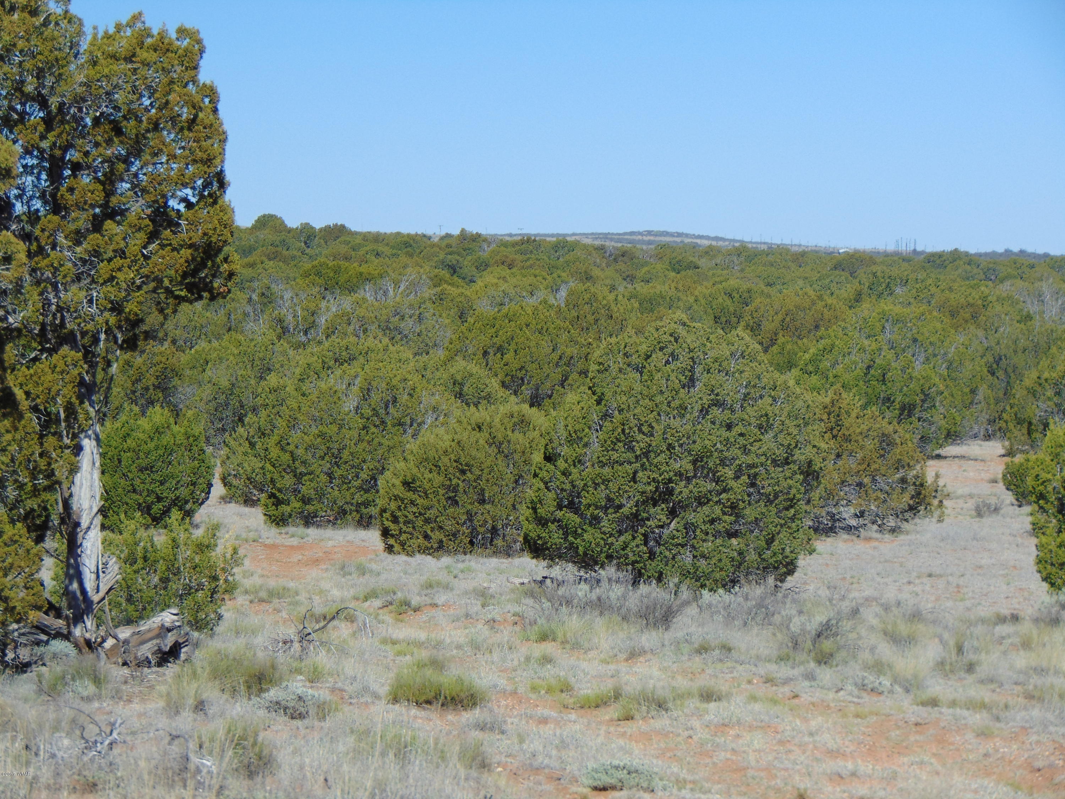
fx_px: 5046
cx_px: 532
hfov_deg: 12.0
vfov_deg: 9.1
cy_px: 400
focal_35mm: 164
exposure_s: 1/800
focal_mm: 29.5
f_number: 4
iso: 80
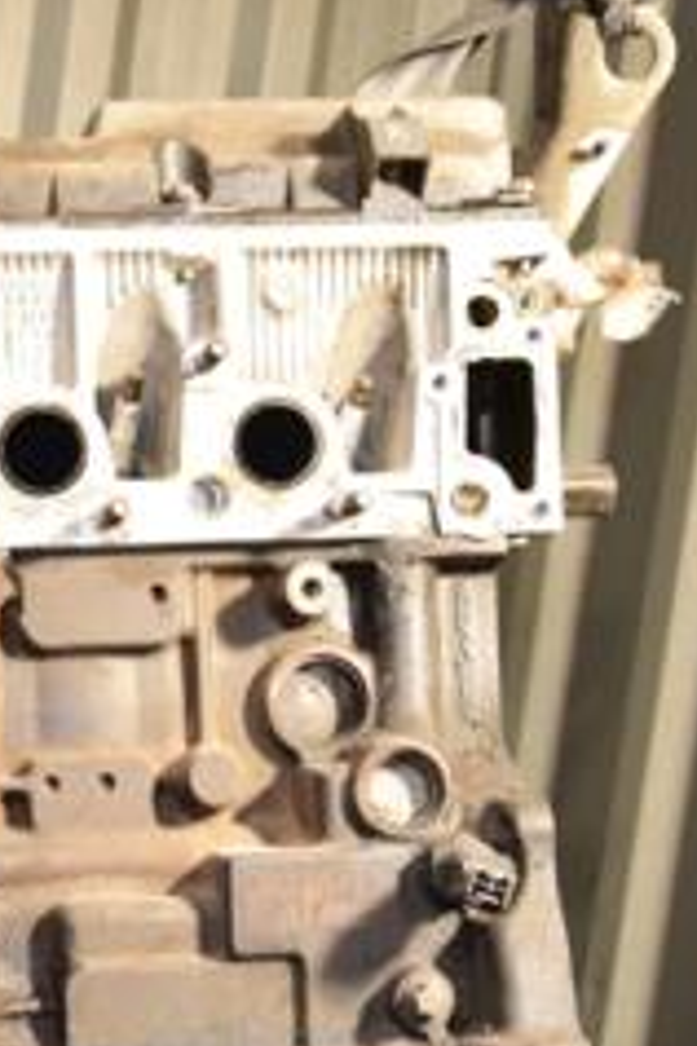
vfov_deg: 22.1
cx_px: -84
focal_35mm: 91
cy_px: 839
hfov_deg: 14.6
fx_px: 2643
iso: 800
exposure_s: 1/60
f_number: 5
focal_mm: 24
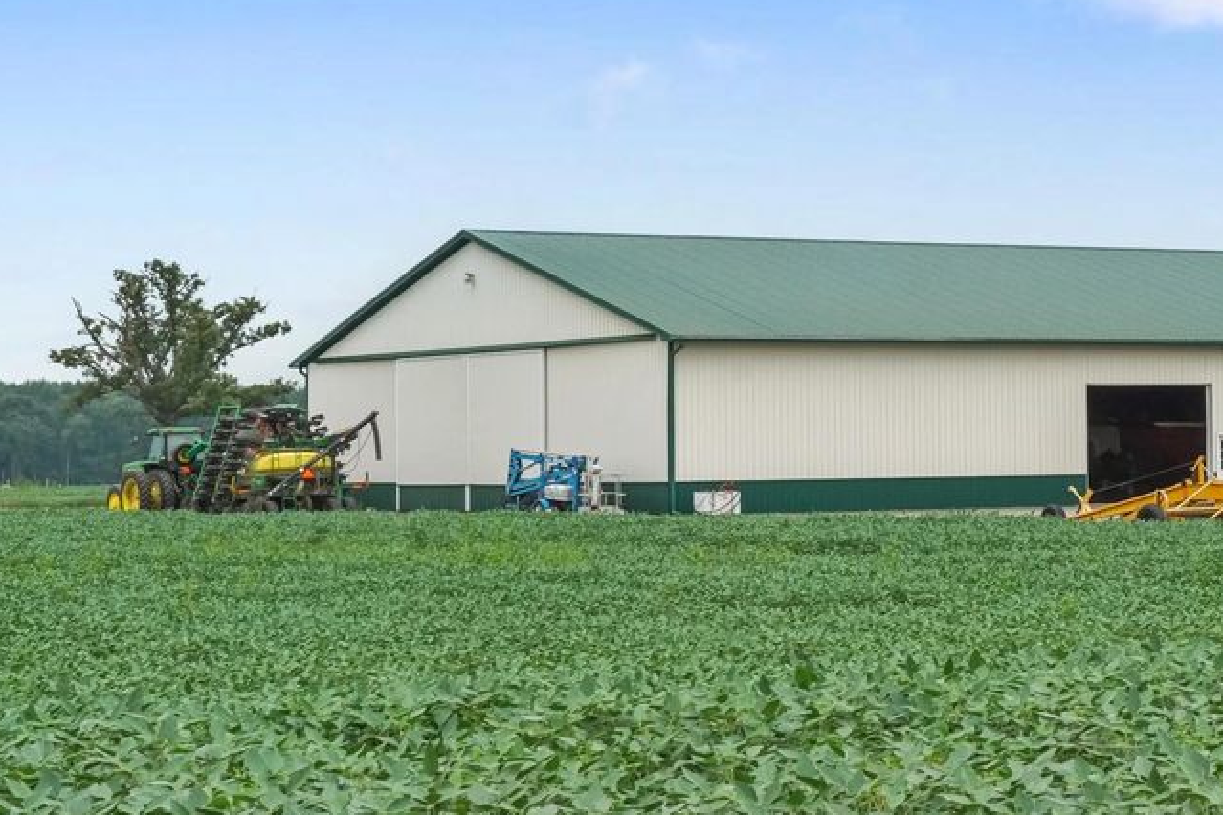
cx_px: 909
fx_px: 3186
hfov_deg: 21.5
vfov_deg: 14.6
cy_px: 290
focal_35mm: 94
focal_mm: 39
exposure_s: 1/60
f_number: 18
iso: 400
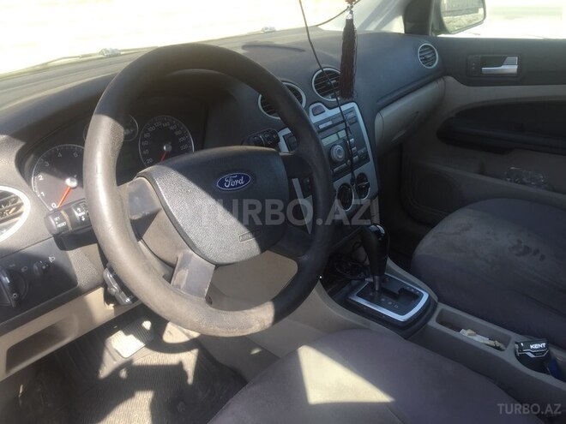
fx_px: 474
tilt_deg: -24.8
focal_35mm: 29
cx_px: 283
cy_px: 212
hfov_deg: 61.7
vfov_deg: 48.2
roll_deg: -1.6
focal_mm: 4.15
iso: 32
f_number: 2.2
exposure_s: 1/258
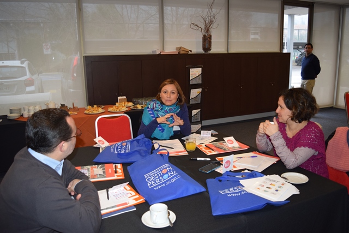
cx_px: 174
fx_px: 262
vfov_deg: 48.0
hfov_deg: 67.4
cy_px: 116
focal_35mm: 27
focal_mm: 18
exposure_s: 1/60
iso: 1100
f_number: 3.5
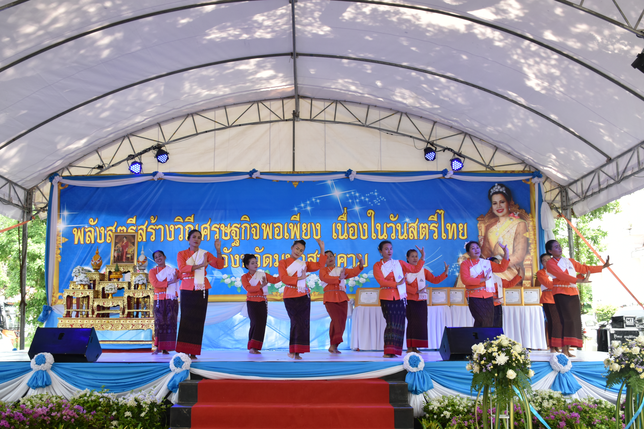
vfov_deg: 34.2
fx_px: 698
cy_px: 214
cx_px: 322
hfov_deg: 49.6
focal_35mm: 39
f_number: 6.3
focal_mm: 26
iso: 400
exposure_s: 1/160
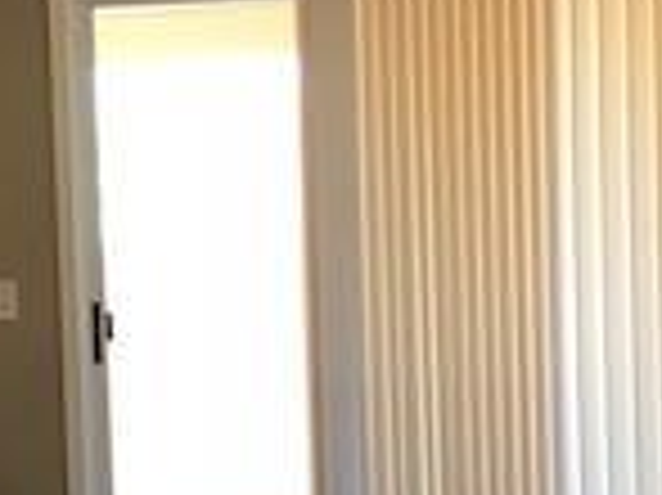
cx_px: 167
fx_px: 2331
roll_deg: +2.1
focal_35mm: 122
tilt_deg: -5.7
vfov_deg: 12.1
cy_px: 400
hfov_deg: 16.1
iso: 25
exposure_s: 1/40
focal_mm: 3.99
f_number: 1.8
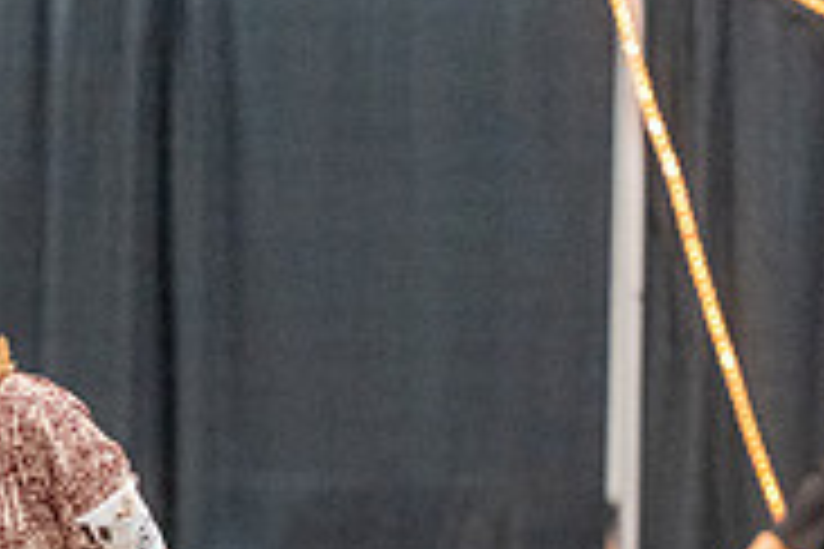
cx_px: 180
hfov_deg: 3.3
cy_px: 763
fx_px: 14510
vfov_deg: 2.2
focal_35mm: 634
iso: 12800
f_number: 2.8
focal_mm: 200
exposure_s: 1/320
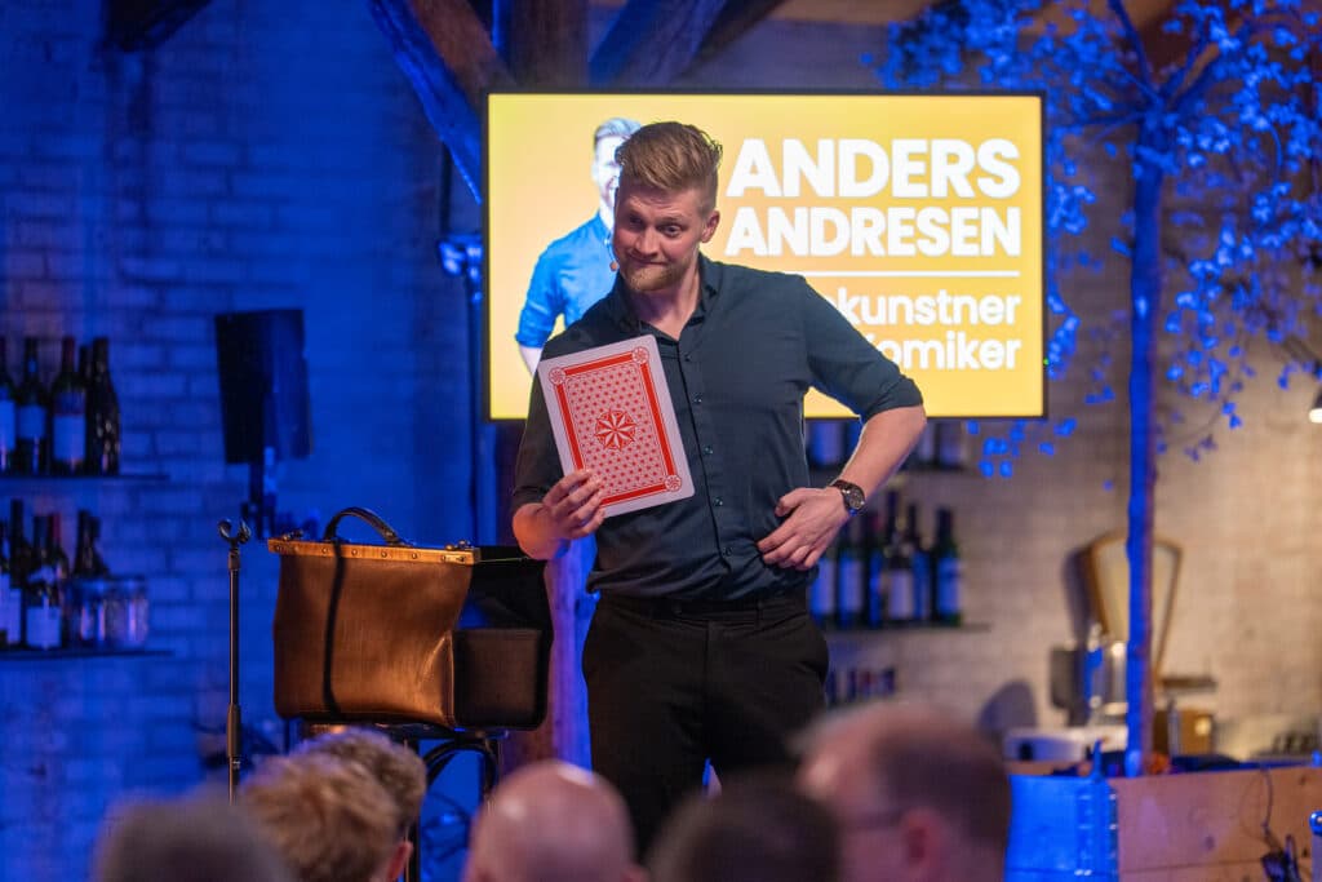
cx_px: 661
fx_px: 6904
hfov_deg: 10.9
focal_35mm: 188
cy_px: 441
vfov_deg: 7.3
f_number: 2.8
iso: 1600
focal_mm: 188
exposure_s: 1/125
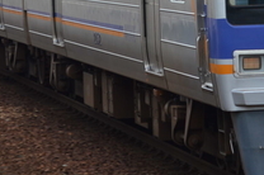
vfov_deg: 4.3
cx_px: 293
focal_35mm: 317
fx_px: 2320
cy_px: 8
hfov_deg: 6.5
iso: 100
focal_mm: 55
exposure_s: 1/160
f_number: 5.6
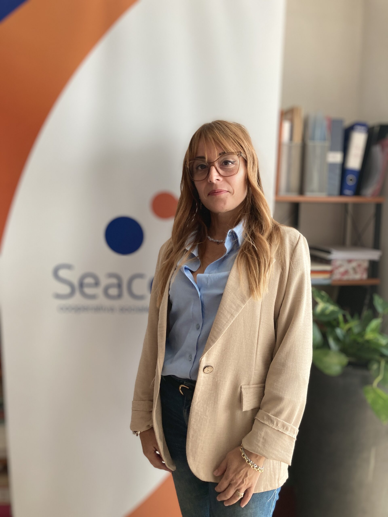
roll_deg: -0.3
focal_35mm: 28
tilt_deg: -4.8
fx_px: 418
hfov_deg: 49.7
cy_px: 258
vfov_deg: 63.4
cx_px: 194
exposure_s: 1/120
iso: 80
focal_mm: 3.99
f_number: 1.8
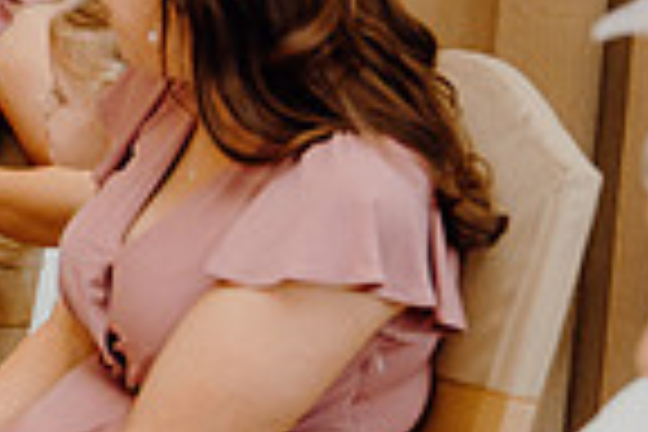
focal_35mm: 161
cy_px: 61
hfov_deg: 11.6
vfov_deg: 8.5
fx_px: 2898
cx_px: -621
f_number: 2.8
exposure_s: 1/200
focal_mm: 40
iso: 1000
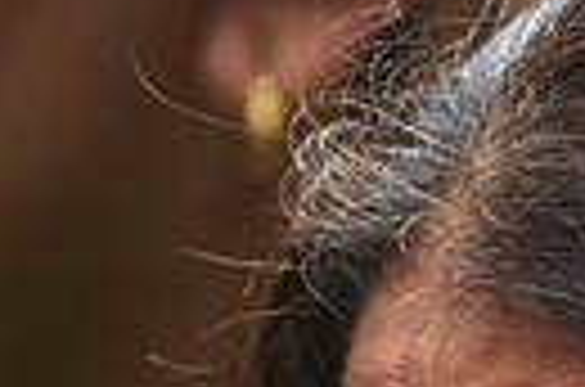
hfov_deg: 2.1
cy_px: 1138
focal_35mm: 972
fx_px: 15756
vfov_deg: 1.4
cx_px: 423
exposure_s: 1/400
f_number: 5.6
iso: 1600
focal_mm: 123
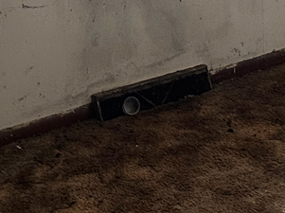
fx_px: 946
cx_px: 362
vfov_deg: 11.5
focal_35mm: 115
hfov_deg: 16.3
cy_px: -224
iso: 200
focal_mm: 6.86
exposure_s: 1/50
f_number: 1.78
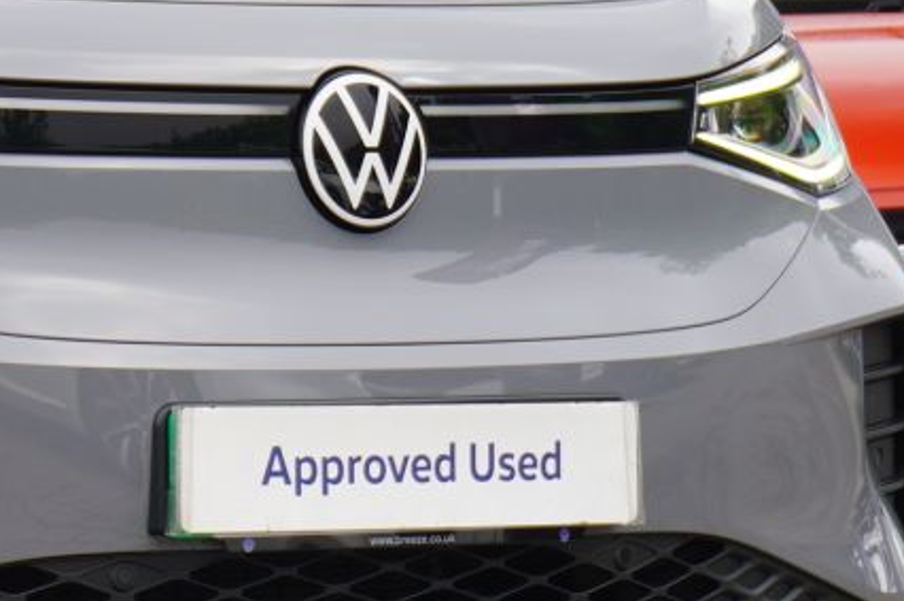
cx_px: -477
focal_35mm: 248
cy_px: 185
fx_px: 6220
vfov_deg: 5.5
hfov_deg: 8.1
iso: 100
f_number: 6.3
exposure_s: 1/80
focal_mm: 44
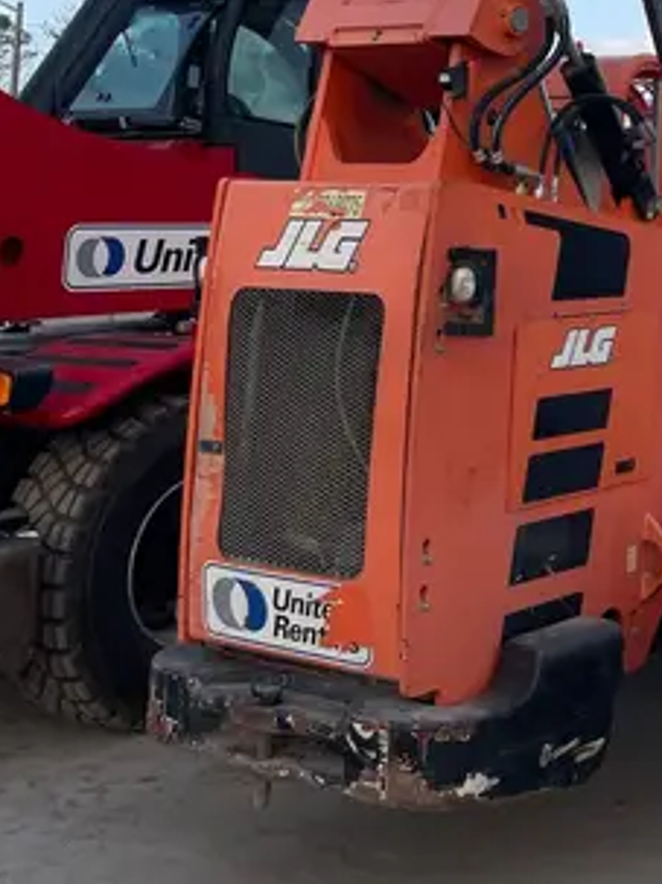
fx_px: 1608
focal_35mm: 63
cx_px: 747
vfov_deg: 28.0
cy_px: -89
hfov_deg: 21.9
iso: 32
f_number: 1.6
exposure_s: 1/1575
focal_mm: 4.2
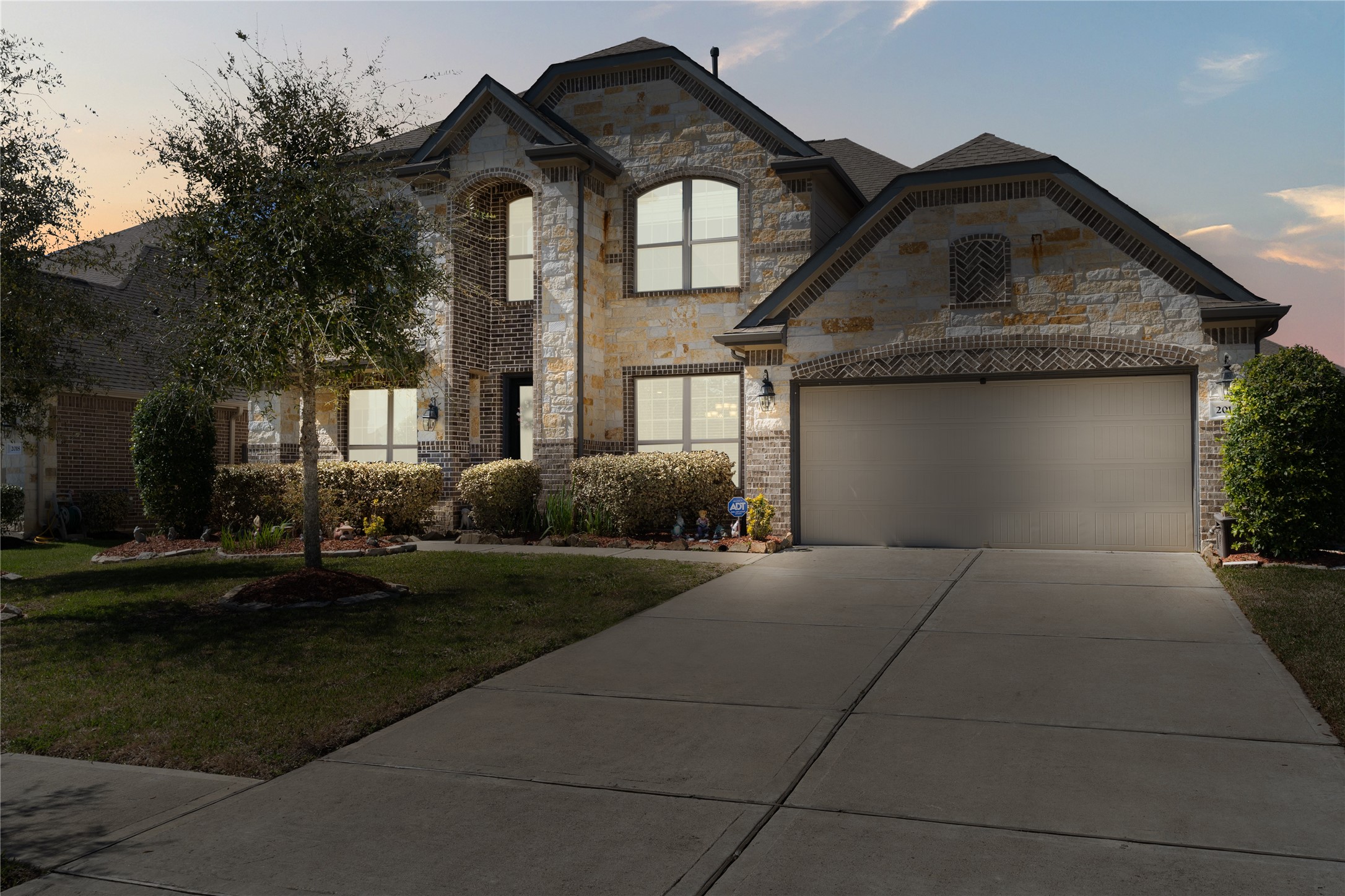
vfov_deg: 45.0
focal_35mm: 29
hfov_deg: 63.7
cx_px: 672
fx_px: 1083
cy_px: 448
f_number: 9
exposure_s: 1/320
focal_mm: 29
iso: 200
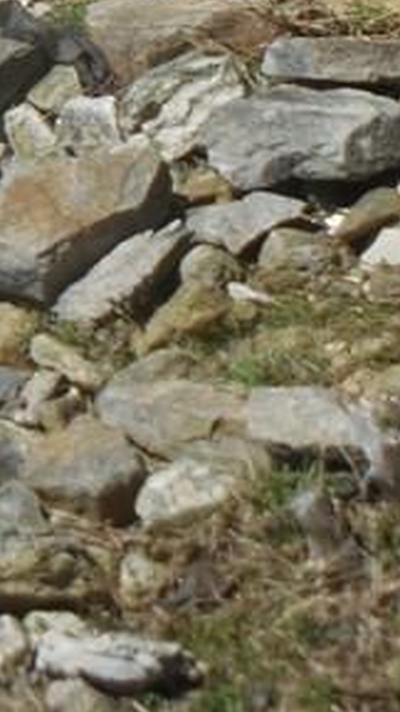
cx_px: -163
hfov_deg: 4.5
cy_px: -74
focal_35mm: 271
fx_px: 5110
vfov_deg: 7.9
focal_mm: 12.6
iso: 125
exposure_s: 1/1000
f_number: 4.7
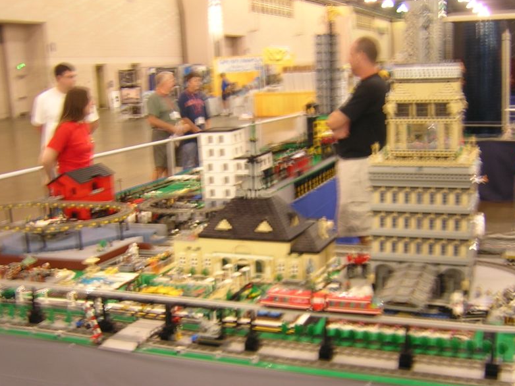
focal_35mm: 44
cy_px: 190
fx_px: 654
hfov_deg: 43.0
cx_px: 258
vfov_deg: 32.9
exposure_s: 1/5.1
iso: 100
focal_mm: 5.6
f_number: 2.8
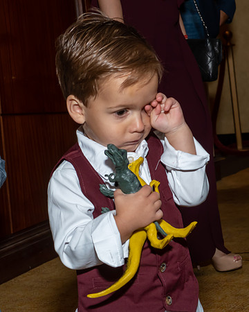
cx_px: 109
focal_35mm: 110
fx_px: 1012
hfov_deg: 14.0
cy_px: 169
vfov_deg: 17.5
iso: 500
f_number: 8
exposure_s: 1/250
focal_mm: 48
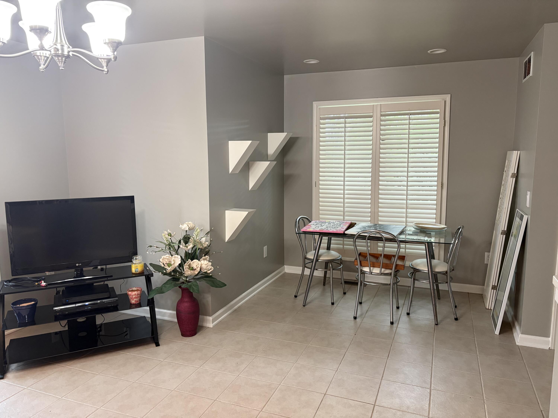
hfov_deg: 67.3
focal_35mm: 26
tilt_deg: -7.1
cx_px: 279
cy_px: 209
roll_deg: +0.7
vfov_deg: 53.1
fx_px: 419
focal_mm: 5.96
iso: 200
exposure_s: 1/60
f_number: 1.6
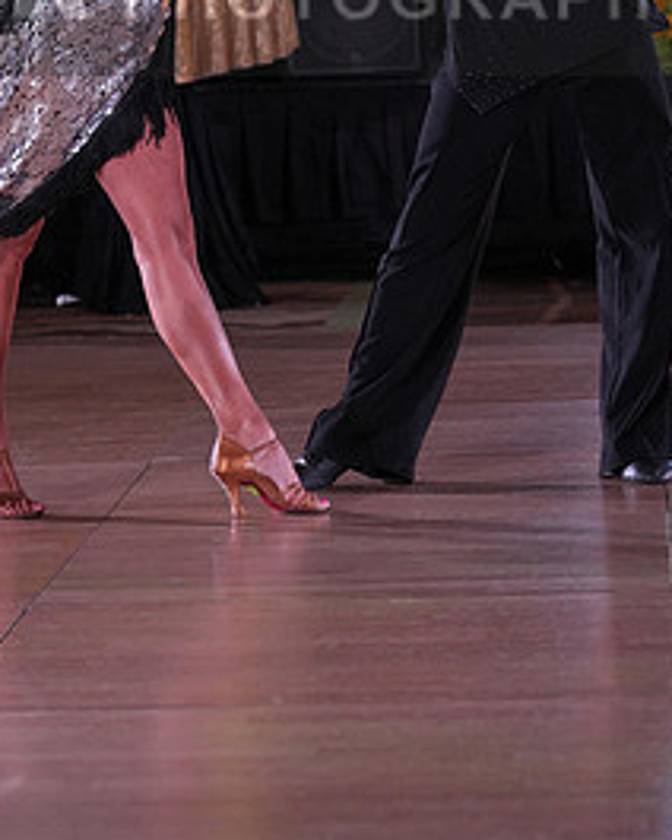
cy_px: -29
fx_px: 4599
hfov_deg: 8.4
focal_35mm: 185
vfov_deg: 10.3
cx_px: 315
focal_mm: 90
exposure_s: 1/400
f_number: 4
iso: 1250
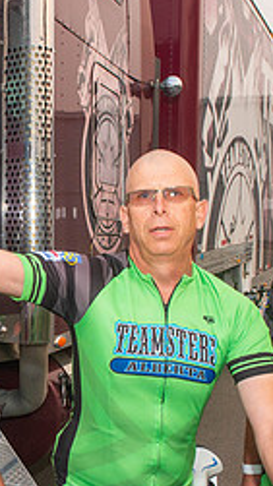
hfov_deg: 20.1
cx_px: 6
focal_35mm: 58
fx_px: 747
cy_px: 317
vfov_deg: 35.7
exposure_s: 1/125
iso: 1000
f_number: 13
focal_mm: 24
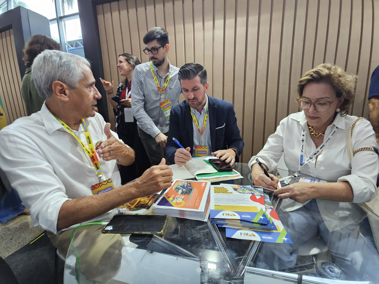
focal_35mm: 13
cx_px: 190
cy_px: 142
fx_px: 142
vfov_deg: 89.9
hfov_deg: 106.2
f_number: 2.2
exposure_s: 1/60
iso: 250
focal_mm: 2.2
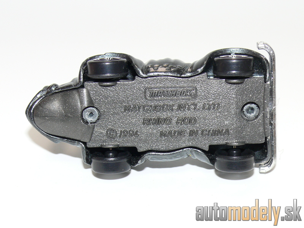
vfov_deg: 17.0
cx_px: 152
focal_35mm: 87
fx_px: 764
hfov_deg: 22.5
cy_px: 114
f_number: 4
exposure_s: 1/30
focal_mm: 12.2
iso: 100
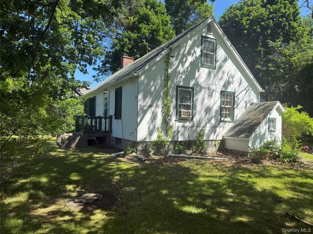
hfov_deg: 71.6
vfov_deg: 56.8
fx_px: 217
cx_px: 156
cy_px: 117
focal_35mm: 24
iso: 80
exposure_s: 1/1493
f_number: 1.78
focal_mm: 6.76
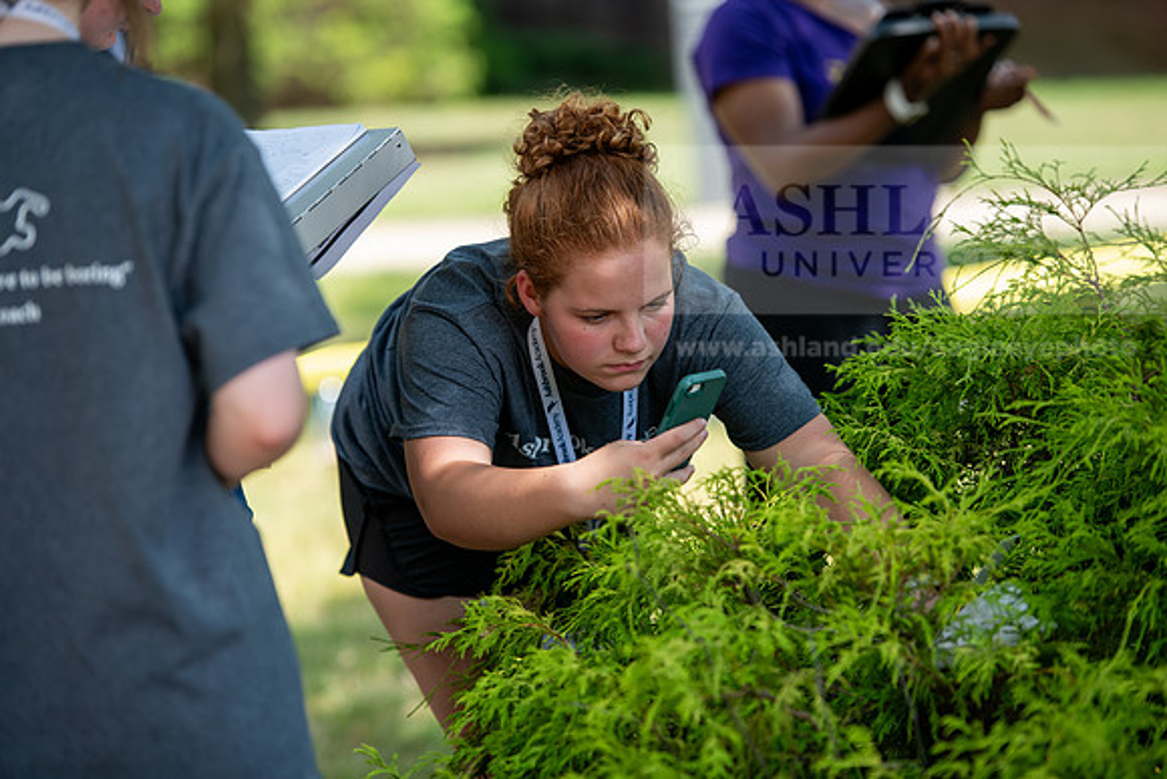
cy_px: 390
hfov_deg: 13.7
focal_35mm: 150
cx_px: 584
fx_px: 4863
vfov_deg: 9.2
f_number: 3.2
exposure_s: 1/500
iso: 160
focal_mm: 150
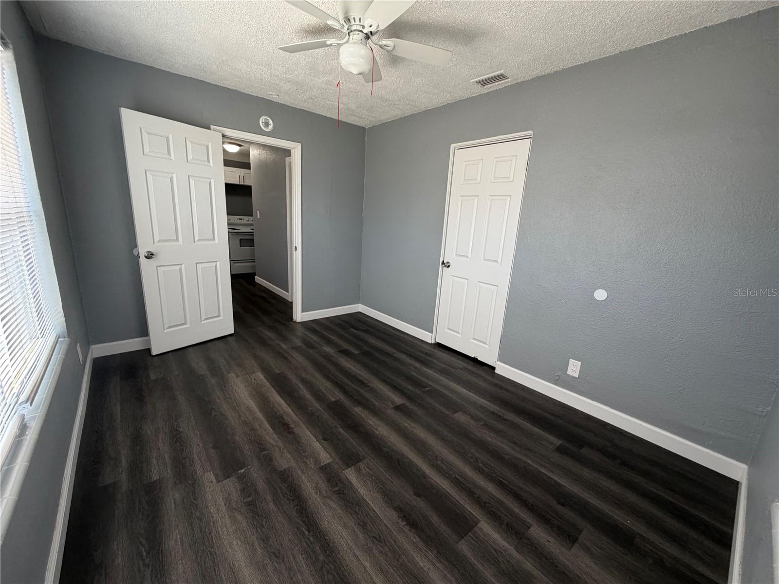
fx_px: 315
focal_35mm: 14
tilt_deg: -12.4
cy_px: 292
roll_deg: -3.4
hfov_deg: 102.1
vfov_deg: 85.7
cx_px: 390
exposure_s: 1/120
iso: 160
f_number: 2.2
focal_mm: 2.22
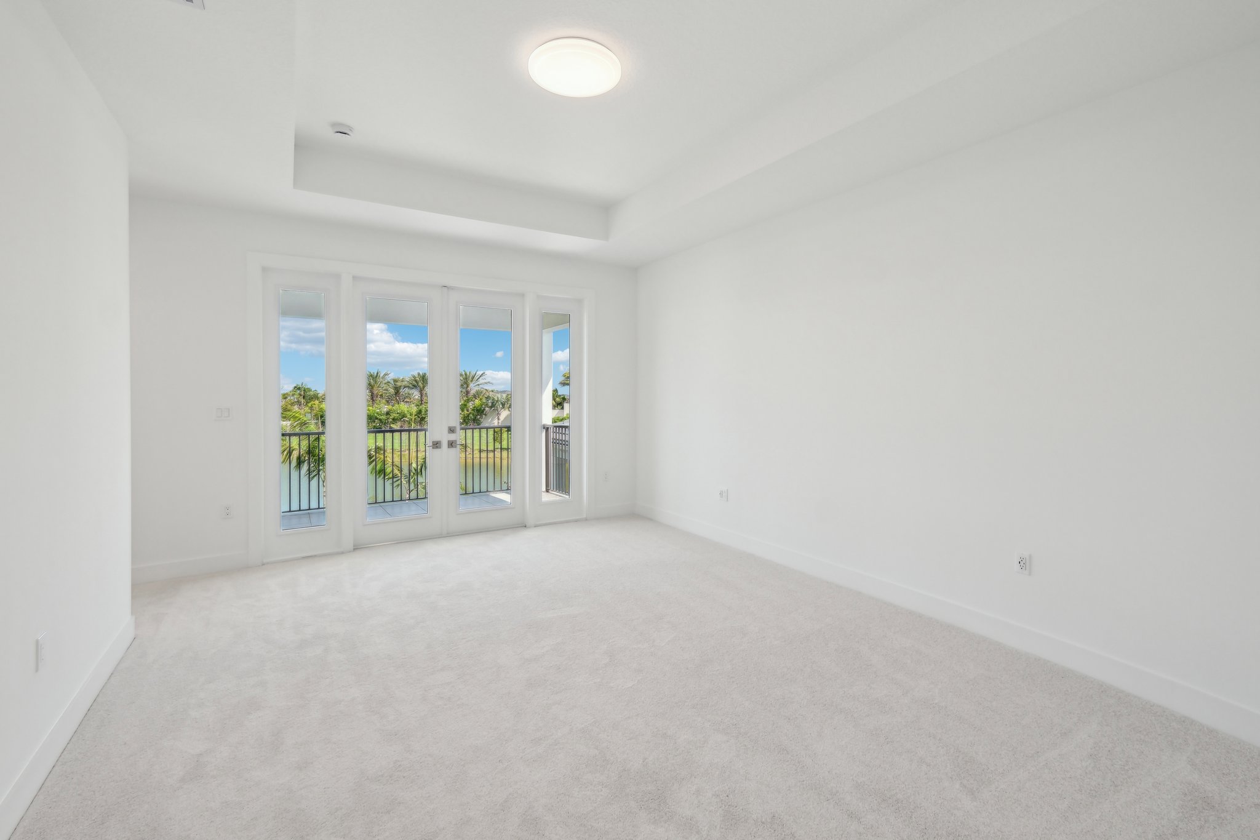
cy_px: 420
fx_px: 525
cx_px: 630
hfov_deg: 100.4
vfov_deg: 77.3
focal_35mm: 15
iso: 400
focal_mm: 10
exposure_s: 1/90
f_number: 8
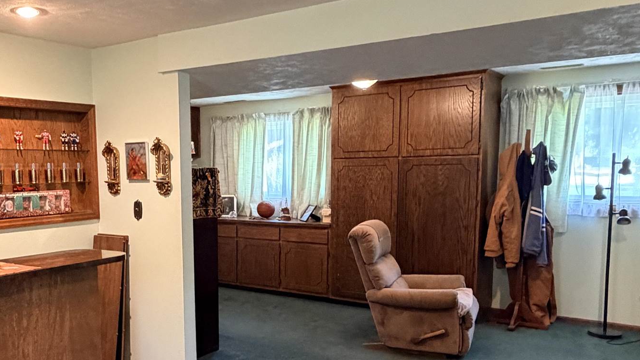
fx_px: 594
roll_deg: +1.2
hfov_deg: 55.4
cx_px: 212
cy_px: 245
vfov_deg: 33.4
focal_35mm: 35
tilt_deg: -7.1
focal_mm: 2.22
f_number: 2.2
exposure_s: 1/60
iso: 800
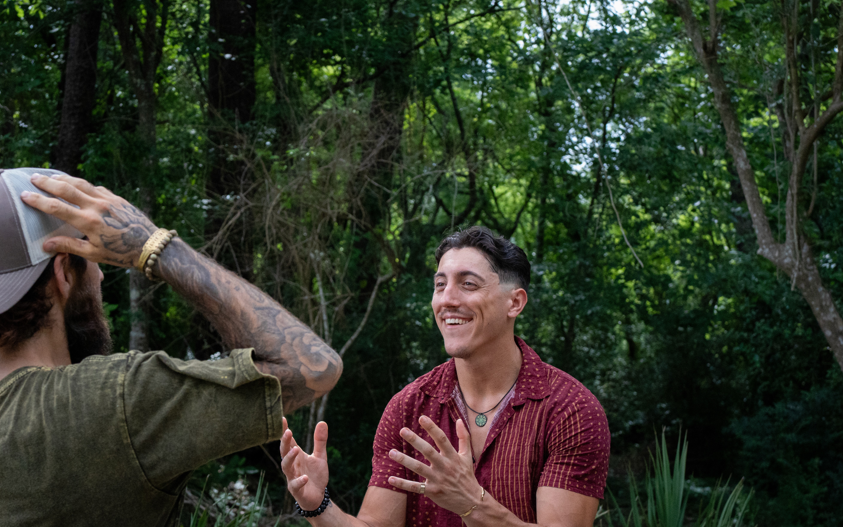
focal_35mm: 57
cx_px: 349
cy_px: 290
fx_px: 1310
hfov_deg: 35.6
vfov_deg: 22.7
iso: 6400
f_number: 5.6
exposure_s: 1/4000
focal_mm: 45
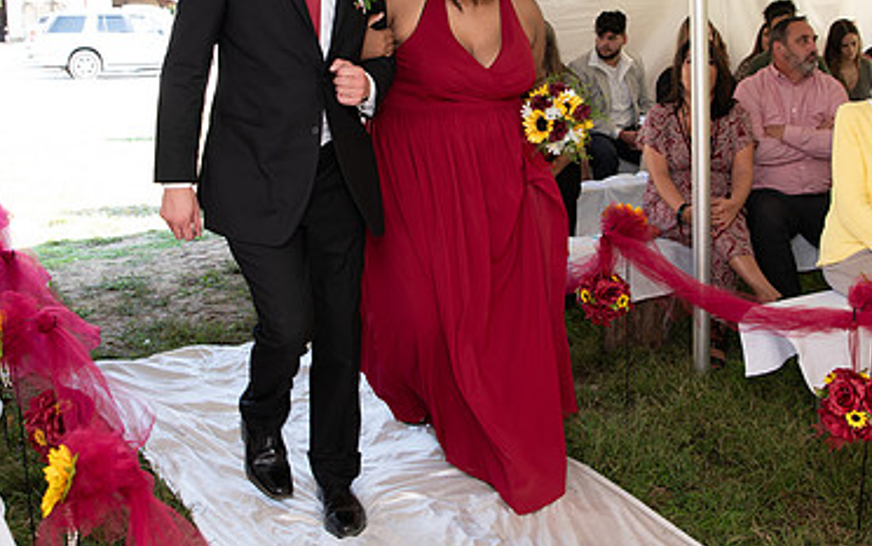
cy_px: 130
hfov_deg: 45.2
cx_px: 449
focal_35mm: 44
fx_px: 1046
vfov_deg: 28.8
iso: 320
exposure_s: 1/200
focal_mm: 24
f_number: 3.2
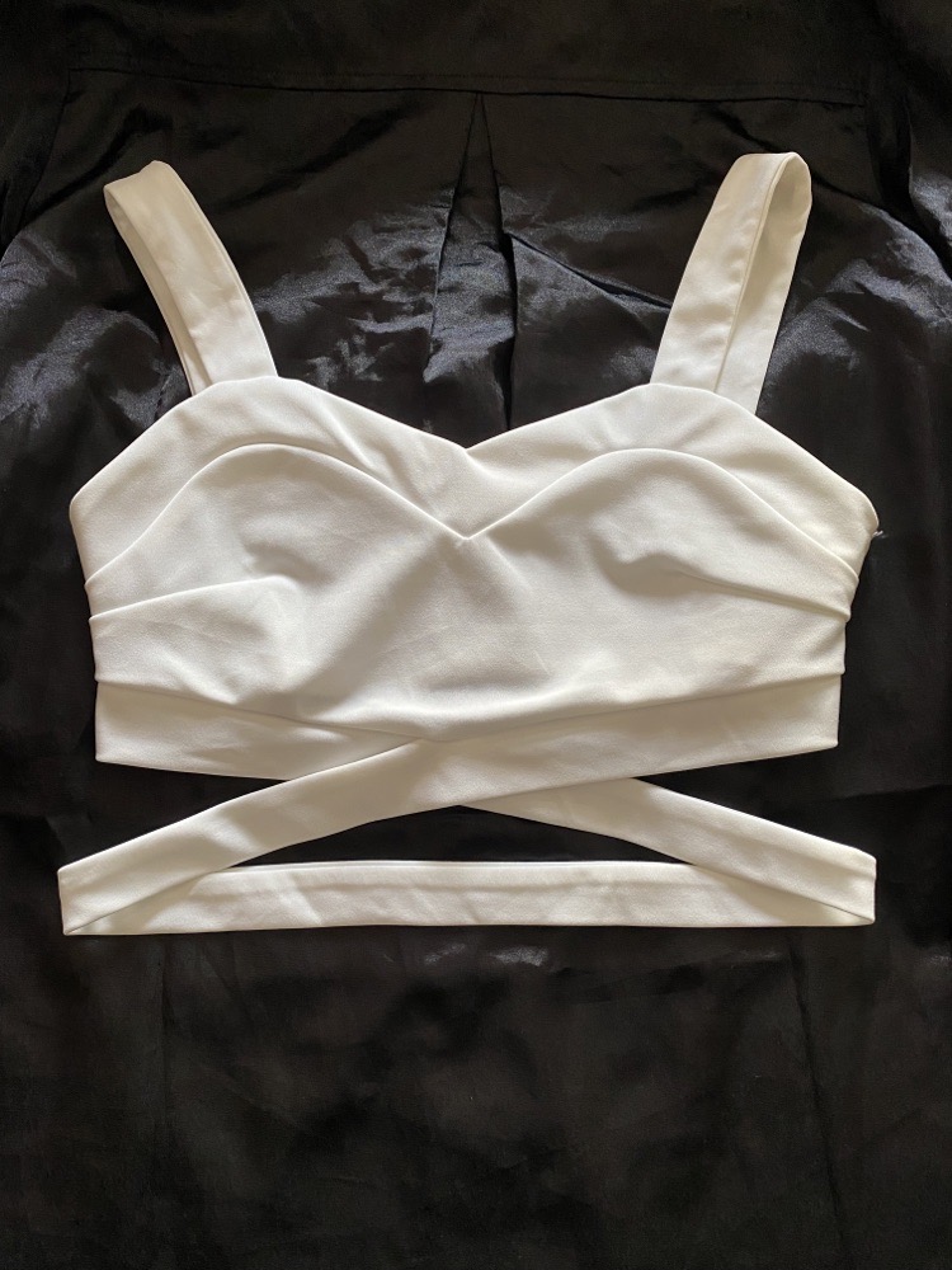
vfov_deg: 67.3
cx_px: 476
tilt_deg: -76.5
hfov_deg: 53.1
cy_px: 635
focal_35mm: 26
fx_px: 953
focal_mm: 4.25
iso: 200
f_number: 1.8
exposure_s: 1/60
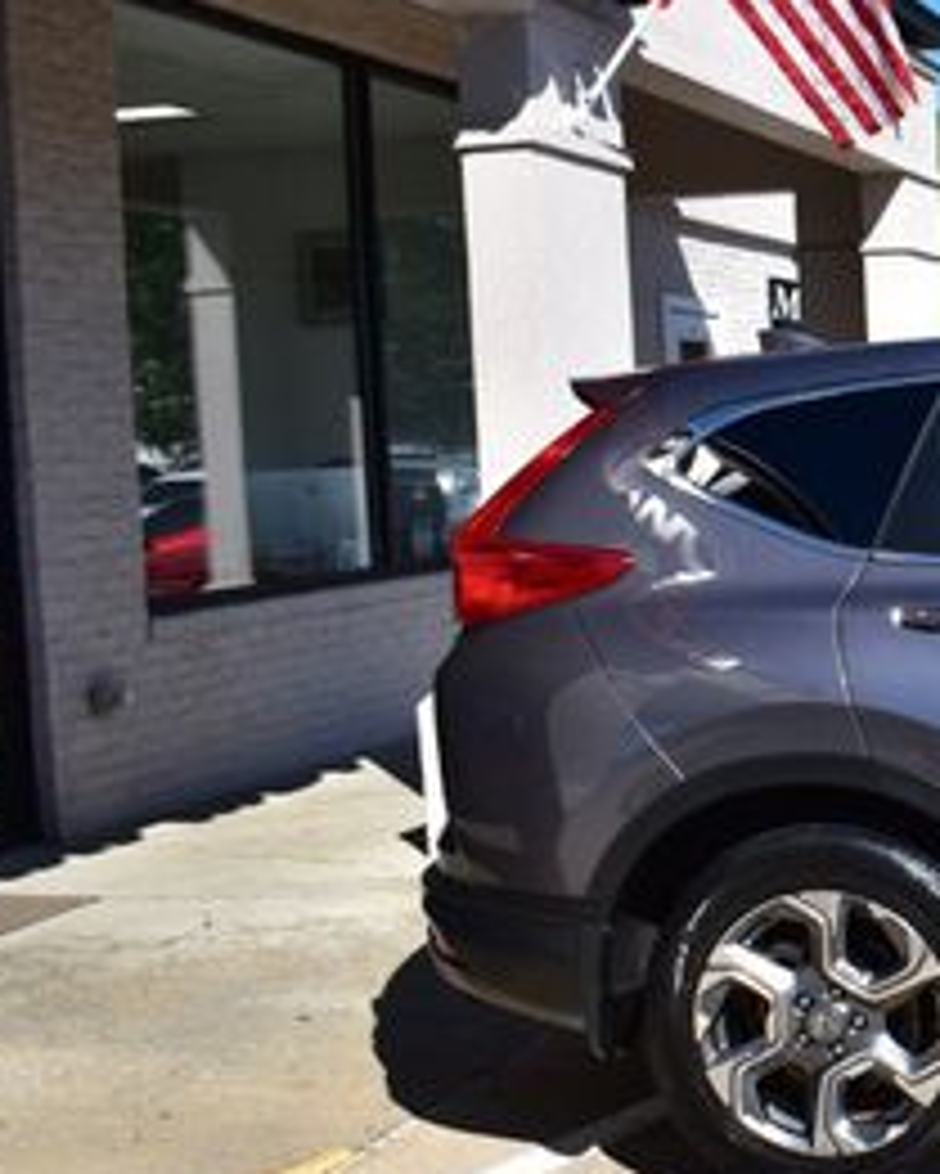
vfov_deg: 30.4
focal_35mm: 62
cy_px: 522
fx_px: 2155
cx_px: 1336
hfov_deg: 21.4
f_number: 11
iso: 360
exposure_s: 1/500
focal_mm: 18
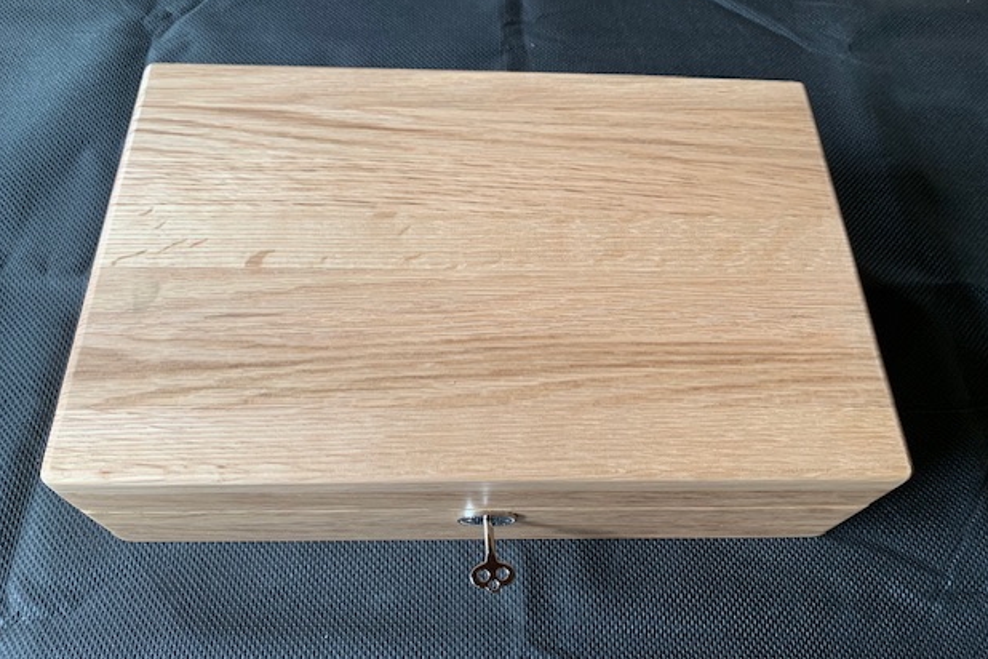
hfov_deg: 65.5
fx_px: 768
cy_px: 337
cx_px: 492
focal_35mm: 28
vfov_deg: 46.4
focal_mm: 4.25
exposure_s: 1/62
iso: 100
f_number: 1.8
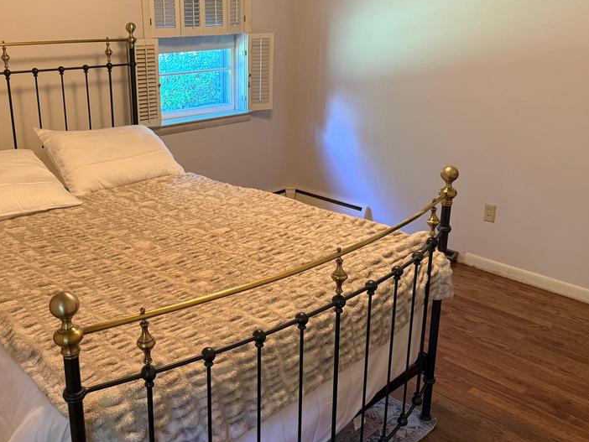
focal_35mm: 35
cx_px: 212
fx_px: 596
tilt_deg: -17.8
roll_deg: +0.8
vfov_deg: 40.7
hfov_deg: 51.9
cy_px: 196
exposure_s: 1/60
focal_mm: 6.76
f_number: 1.78
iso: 250
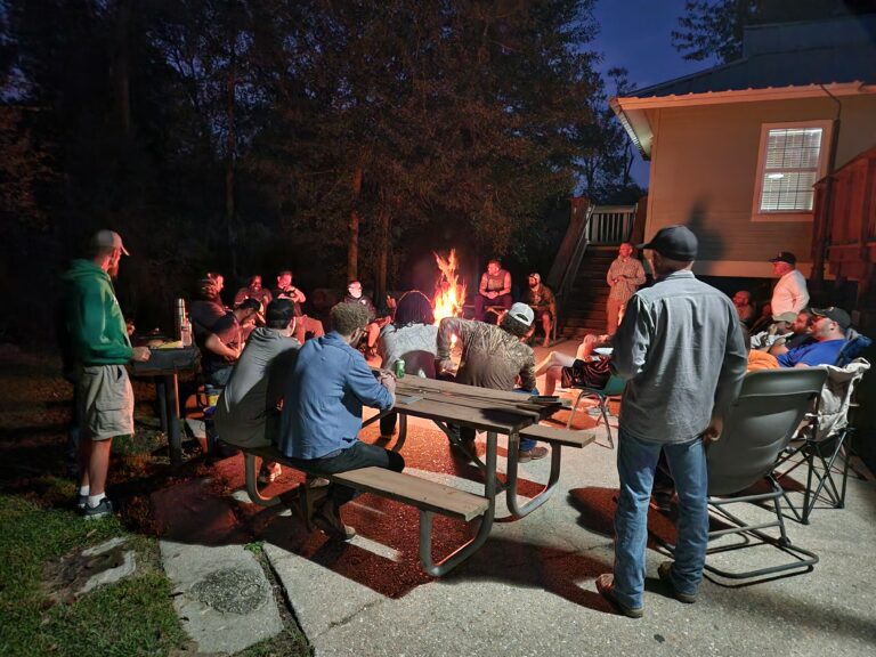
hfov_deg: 73.9
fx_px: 582
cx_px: 438
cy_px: 328
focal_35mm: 23
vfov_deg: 58.9
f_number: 1.8
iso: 1600
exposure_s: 1/9.24
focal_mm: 5.4
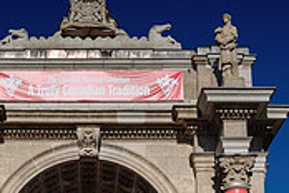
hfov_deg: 22.3
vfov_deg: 14.4
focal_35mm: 91
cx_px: 88
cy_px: 255
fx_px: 730
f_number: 4
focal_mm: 24
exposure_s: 1/800
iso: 64
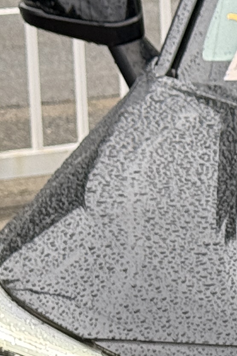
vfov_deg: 8.5
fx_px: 2389
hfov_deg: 5.4
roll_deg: -0.3
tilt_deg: -12.2
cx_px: 629
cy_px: 332
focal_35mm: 242
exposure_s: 1/323
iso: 64
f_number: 1.78
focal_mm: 6.76
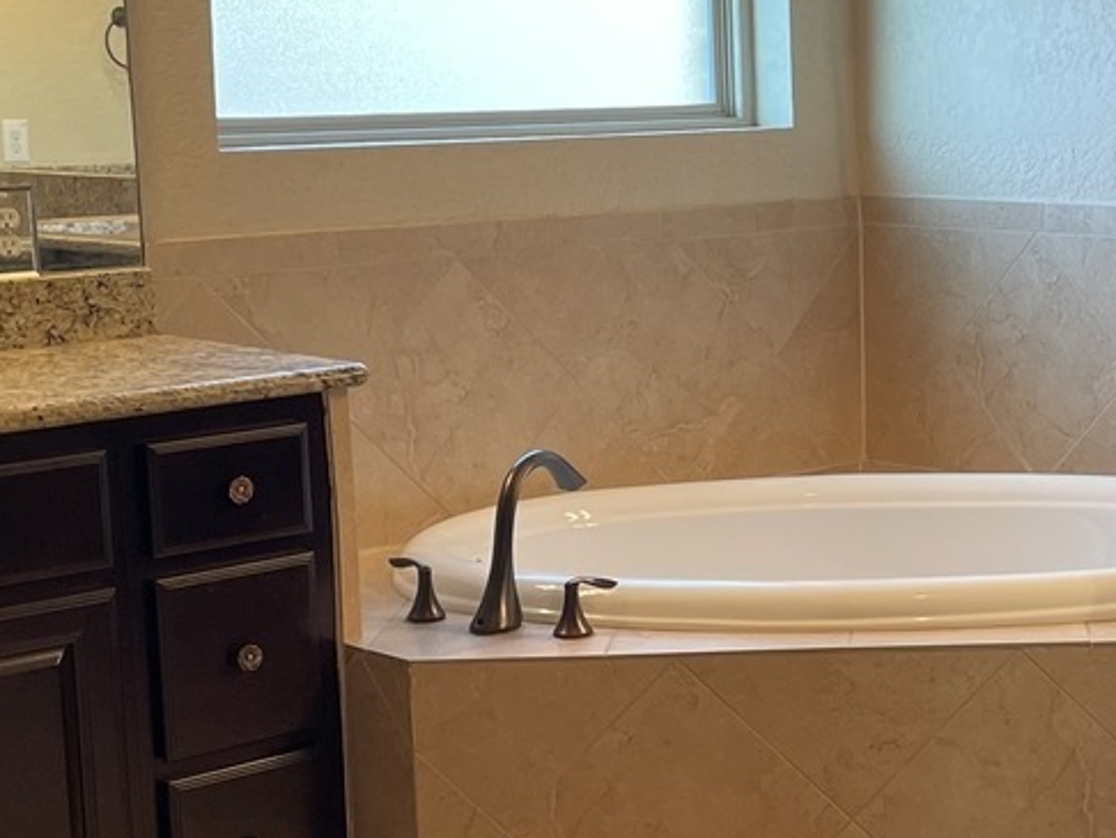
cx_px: 1022
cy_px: 441
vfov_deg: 19.2
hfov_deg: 24.5
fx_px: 2484
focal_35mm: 77
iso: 80
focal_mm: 4.2
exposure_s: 1/60
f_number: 1.6
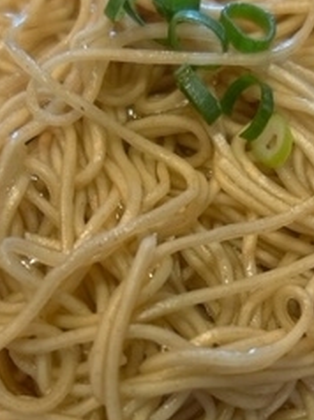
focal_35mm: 70
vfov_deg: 27.6
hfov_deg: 20.9
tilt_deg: -57.6
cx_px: 206
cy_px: 295
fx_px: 848
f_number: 1.5
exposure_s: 1/120
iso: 125
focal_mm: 5.7
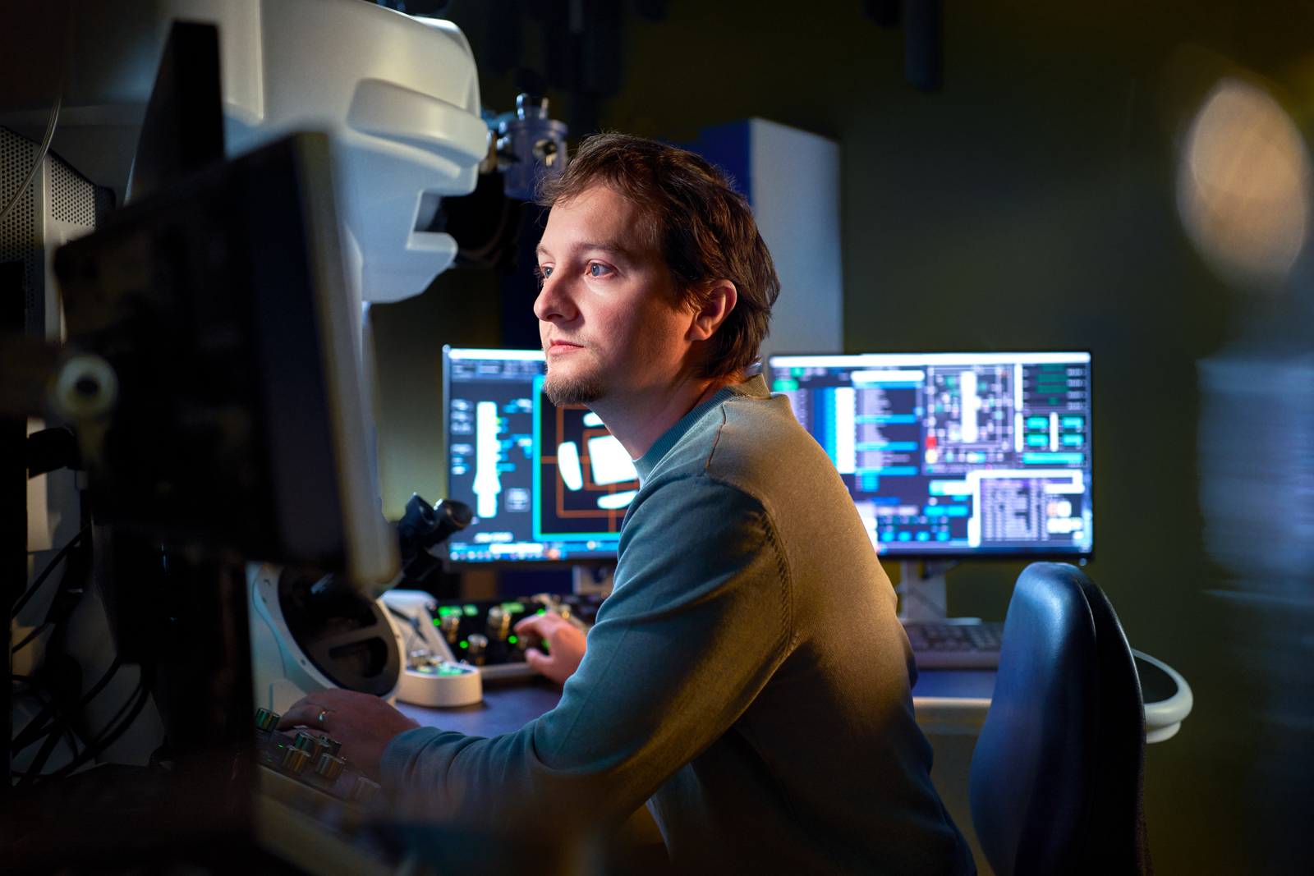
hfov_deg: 54.4
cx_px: 657
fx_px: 1278
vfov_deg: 37.9
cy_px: 438
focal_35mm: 35
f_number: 2.2
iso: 400
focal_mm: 35
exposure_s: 1/60
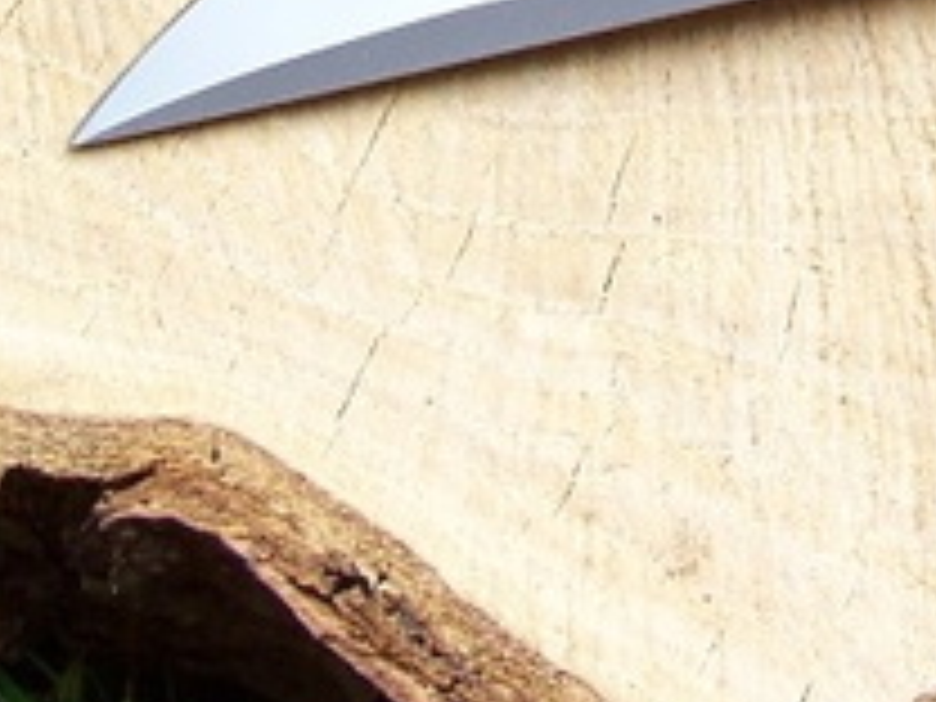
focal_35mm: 164
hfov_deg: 11.8
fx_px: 4434
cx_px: 1130
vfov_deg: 8.7
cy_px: -558
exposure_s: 1/45
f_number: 5
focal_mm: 7.1
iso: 100
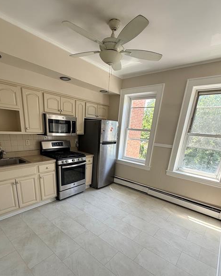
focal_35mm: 18
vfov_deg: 84.1
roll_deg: -3.8
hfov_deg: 73.6
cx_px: 101
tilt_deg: -18.1
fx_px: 147
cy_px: 178
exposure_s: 1/99
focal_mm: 2.22
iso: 64
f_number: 2.2
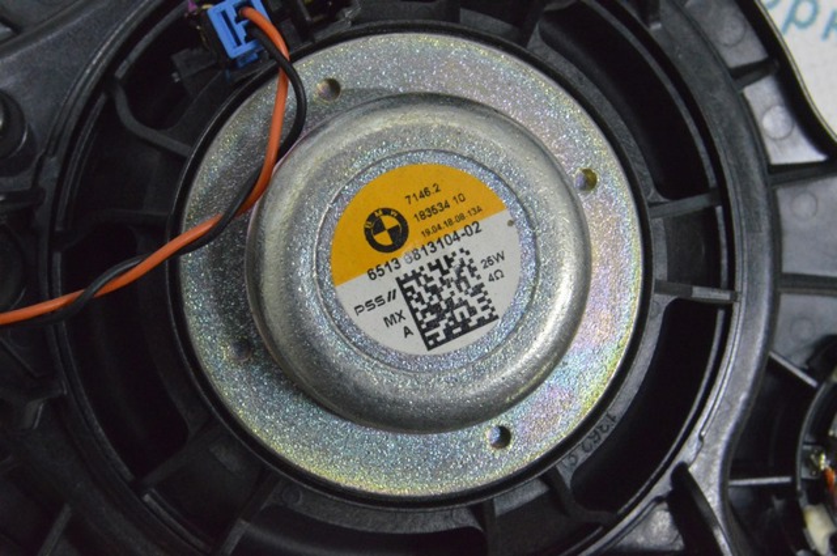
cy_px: 278
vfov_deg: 18.1
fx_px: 1742
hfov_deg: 27.0
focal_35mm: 75
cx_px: 418
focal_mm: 50
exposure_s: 1/15
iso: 6400
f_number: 20
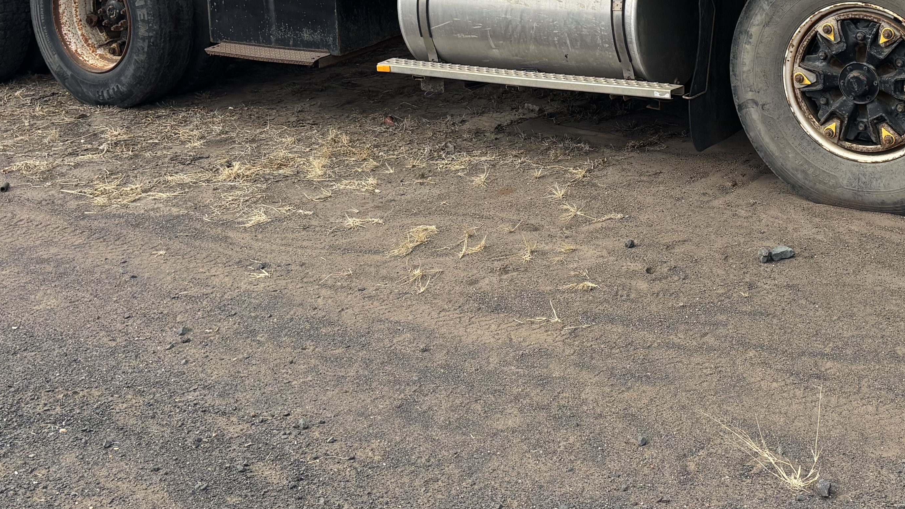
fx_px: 1416
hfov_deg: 35.2
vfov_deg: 19.4
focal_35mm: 59
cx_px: 592
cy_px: -70
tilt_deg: -6.5
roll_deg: +3.5
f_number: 1.6
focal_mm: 5.96
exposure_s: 1/2242
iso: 50
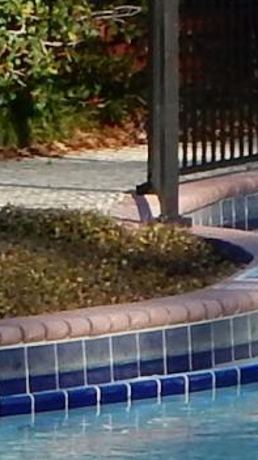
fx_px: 9527
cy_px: -493
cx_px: 1771
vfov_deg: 2.7
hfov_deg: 1.5
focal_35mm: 782
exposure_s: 1/250
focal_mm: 14.9
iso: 125
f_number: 5
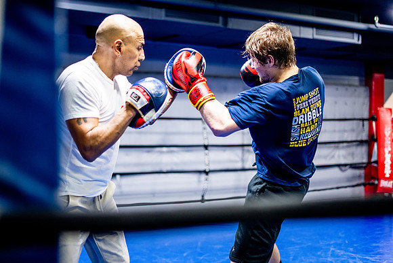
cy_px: 132
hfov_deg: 39.6
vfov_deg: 27.0
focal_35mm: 50
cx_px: 196
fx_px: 546
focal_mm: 50
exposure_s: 1/400
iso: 1000
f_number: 1.8
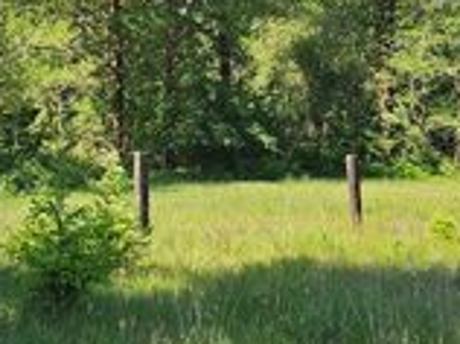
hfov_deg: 26.2
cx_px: 90
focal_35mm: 73
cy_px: 22
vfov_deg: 19.7
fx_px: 969
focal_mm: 5.4
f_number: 1.8
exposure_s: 1/845
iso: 25
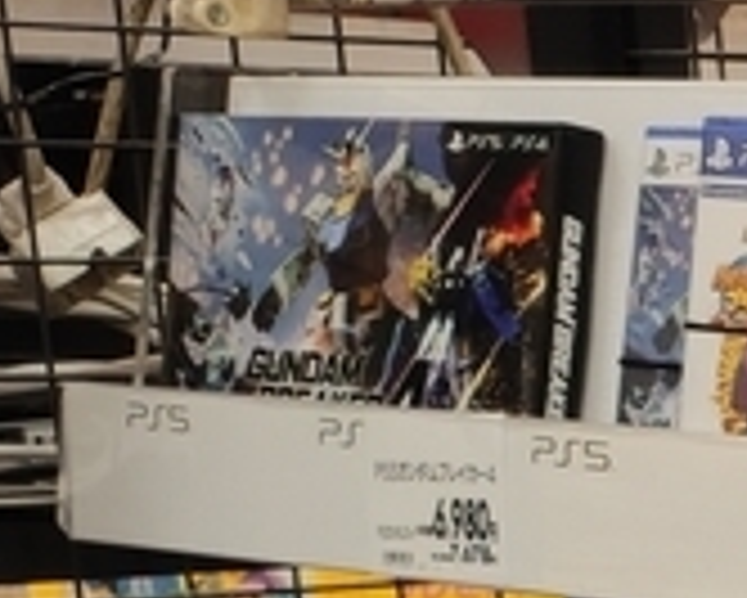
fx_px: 3893
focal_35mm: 176
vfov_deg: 8.3
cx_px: 2340
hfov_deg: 8.8
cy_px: 1286
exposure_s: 1/50
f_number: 1.79
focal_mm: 4.7
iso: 315
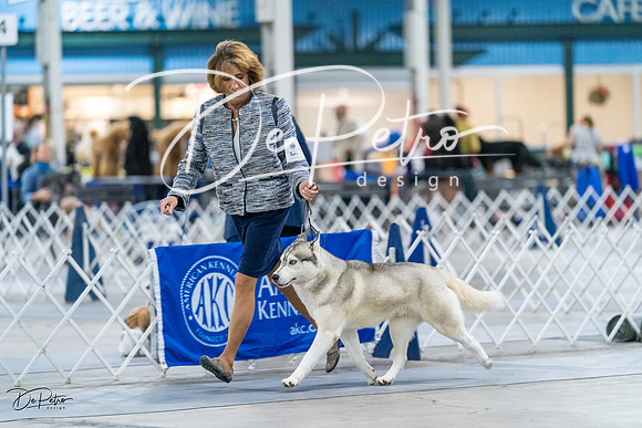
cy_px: 214
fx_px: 3425
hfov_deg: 10.7
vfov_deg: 7.2
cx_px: 321
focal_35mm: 192
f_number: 3.2
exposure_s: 1/250
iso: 6400
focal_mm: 192
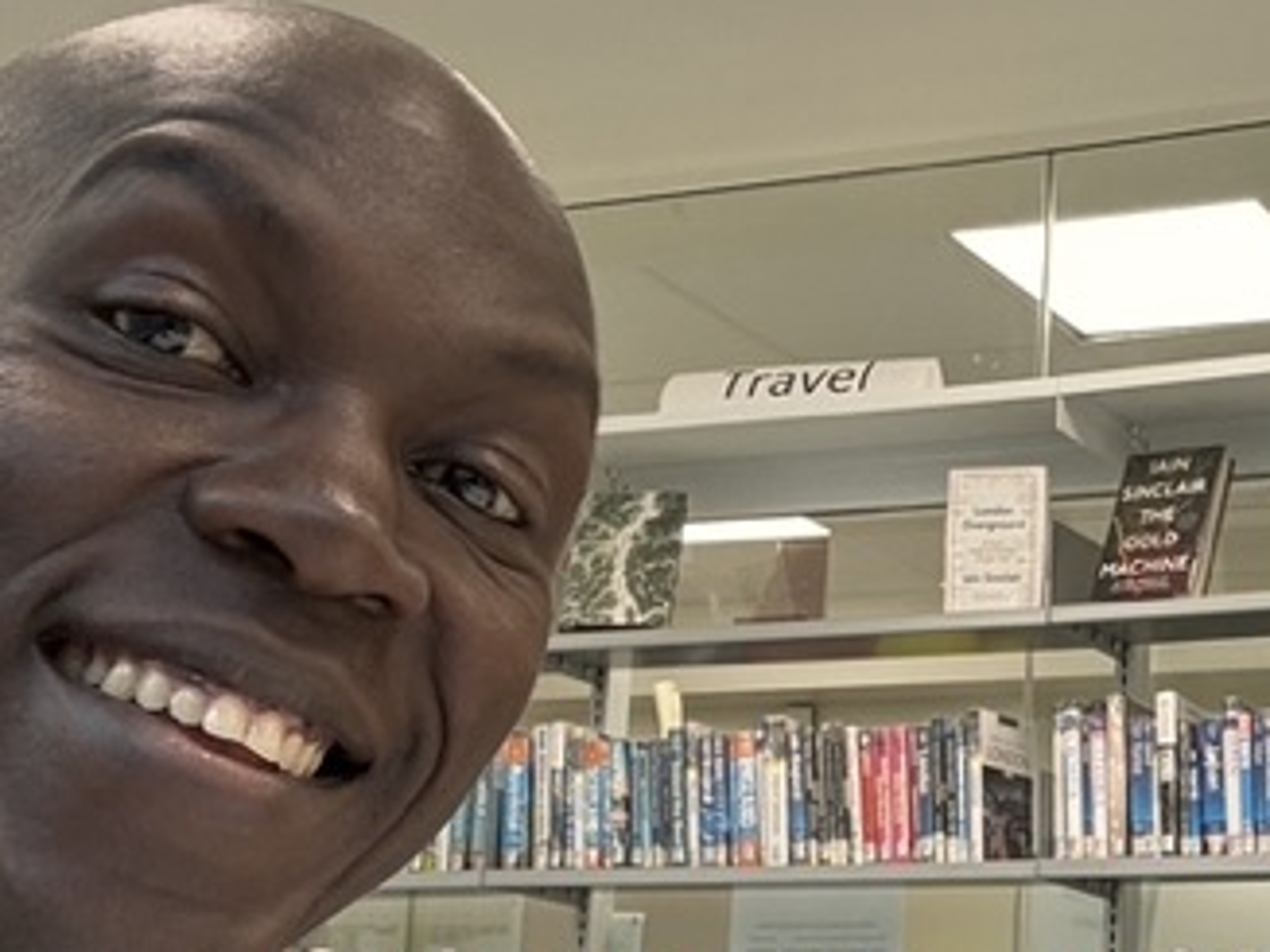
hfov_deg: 26.0
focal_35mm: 72
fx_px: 2641
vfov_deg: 20.1
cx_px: 1181
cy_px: 820
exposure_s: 1/50
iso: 100
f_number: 1.9
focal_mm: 2.69
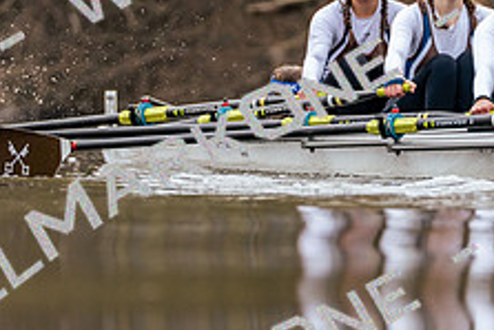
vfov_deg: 1.0
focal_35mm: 1425
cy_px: 30
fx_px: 19566
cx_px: 335
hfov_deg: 1.4
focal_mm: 547
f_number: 6.3
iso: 2000
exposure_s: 1/2000
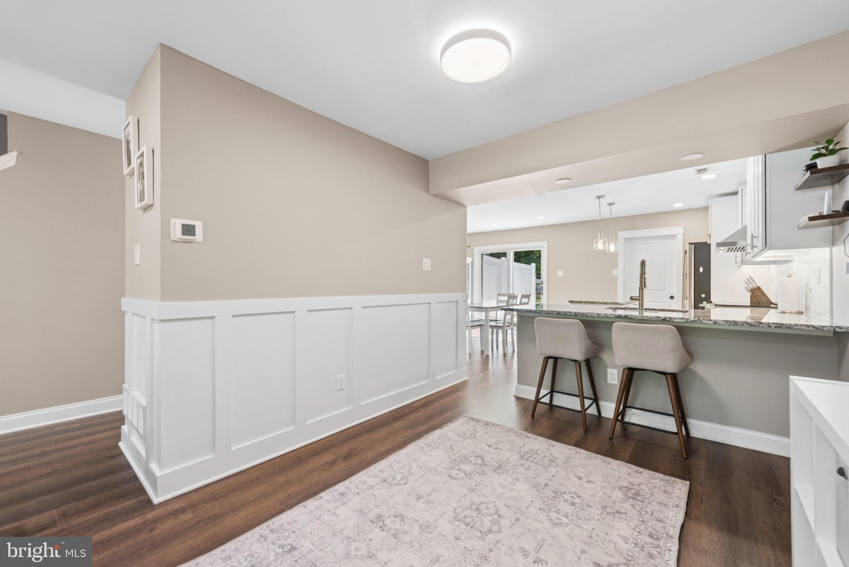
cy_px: 284
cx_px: 424
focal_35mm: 14
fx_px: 330
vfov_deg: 81.3
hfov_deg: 104.2
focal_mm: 14
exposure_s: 1/20
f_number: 9
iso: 250
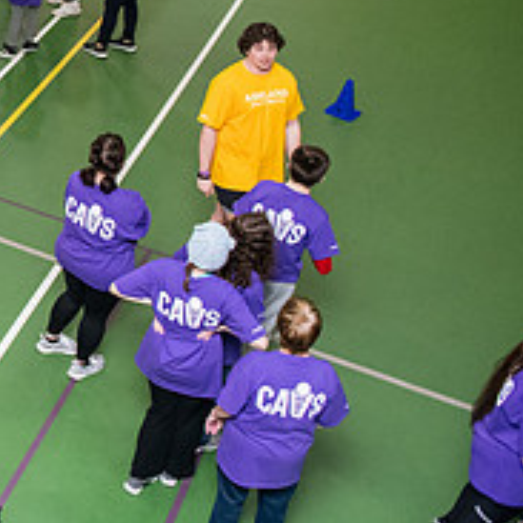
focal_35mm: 70
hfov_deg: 20.8
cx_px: -274
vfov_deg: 23.5
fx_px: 1197
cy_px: -19
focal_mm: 26
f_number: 3.5
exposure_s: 1/160
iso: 3200
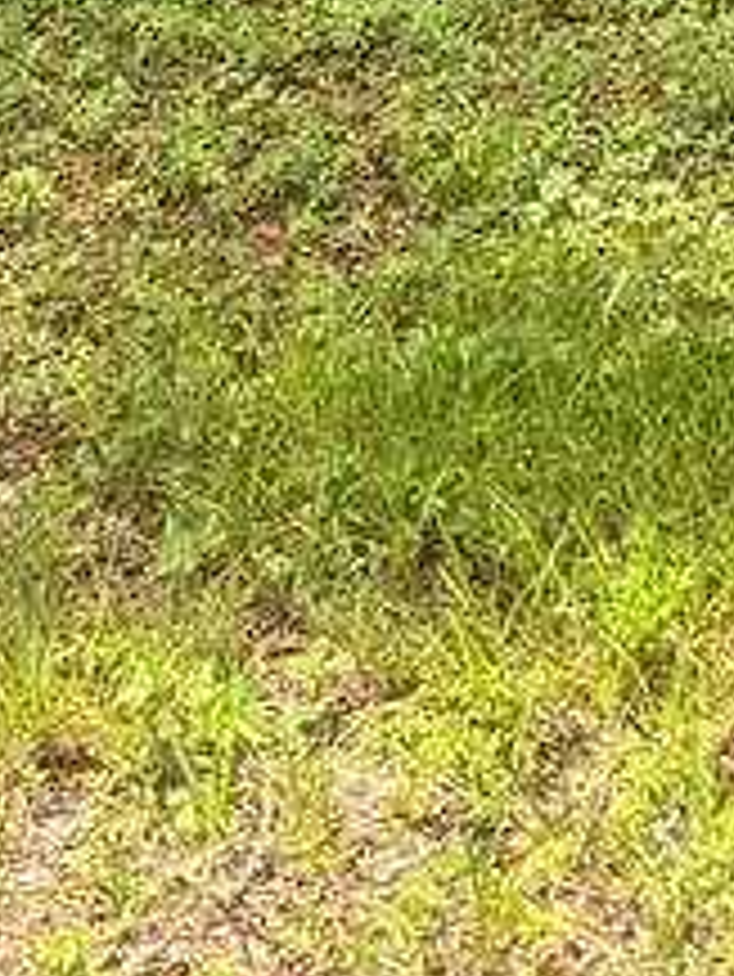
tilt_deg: -2.7
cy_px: -711
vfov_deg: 17.7
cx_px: 811
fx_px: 2598
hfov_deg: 15.6
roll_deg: +2.1
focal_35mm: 92
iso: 50
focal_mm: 5.96
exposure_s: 1/611
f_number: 1.6
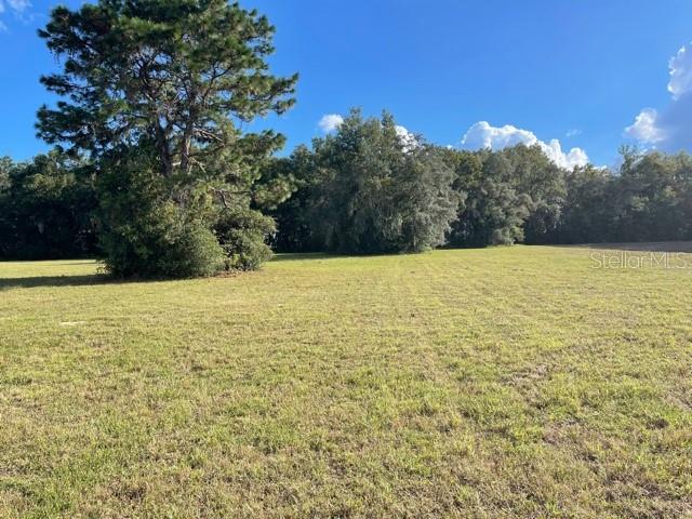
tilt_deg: +1.4
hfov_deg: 67.3
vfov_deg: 53.1
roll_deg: +2.2
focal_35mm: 26
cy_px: 260
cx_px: 346
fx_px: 520
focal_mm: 5.1
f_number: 1.6
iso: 32
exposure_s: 1/2247
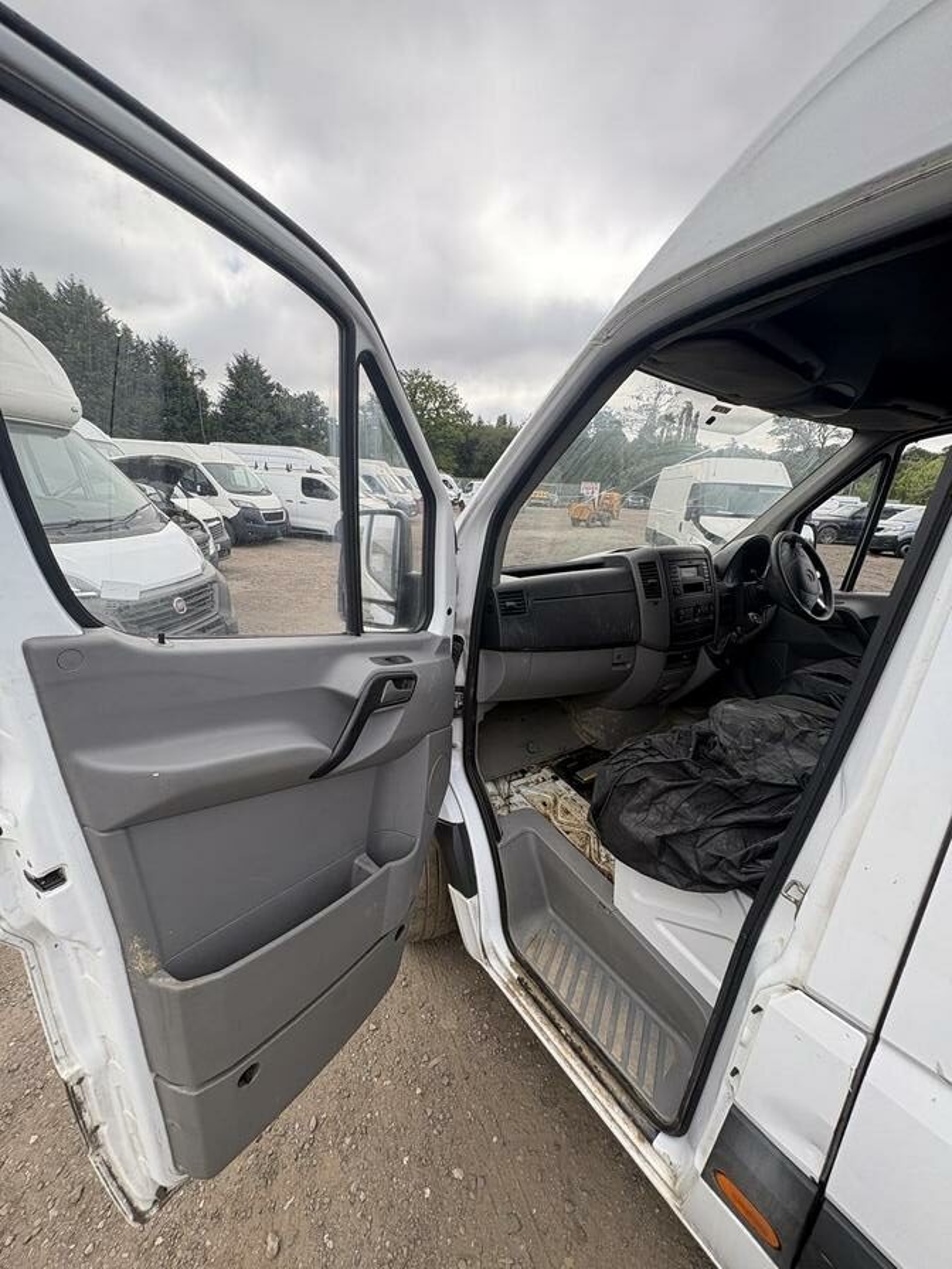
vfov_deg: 102.1
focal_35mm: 14
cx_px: 476
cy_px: 634
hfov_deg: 85.7
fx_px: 513
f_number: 2.2
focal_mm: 2.22
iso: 40
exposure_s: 1/370
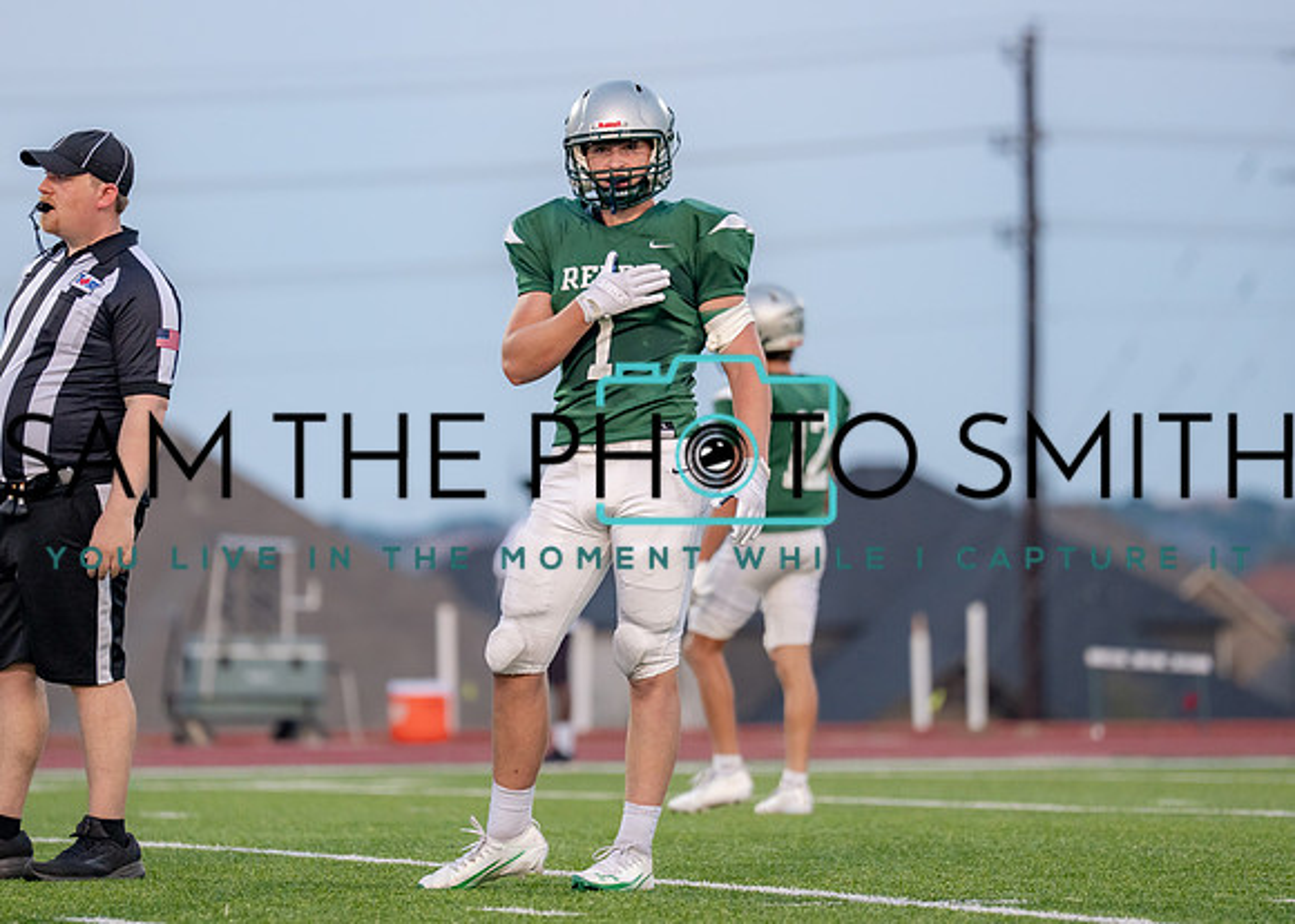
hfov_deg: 7.3
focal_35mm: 276
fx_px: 10148
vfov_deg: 5.2
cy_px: 483
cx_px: 566
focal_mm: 188
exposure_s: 1/1250
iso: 800
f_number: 2.8
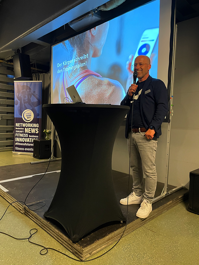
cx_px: 100
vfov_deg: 67.3
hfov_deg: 53.1
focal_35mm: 26
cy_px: 132
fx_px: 199
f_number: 1.6
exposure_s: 1/60
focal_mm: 5.1
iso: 400
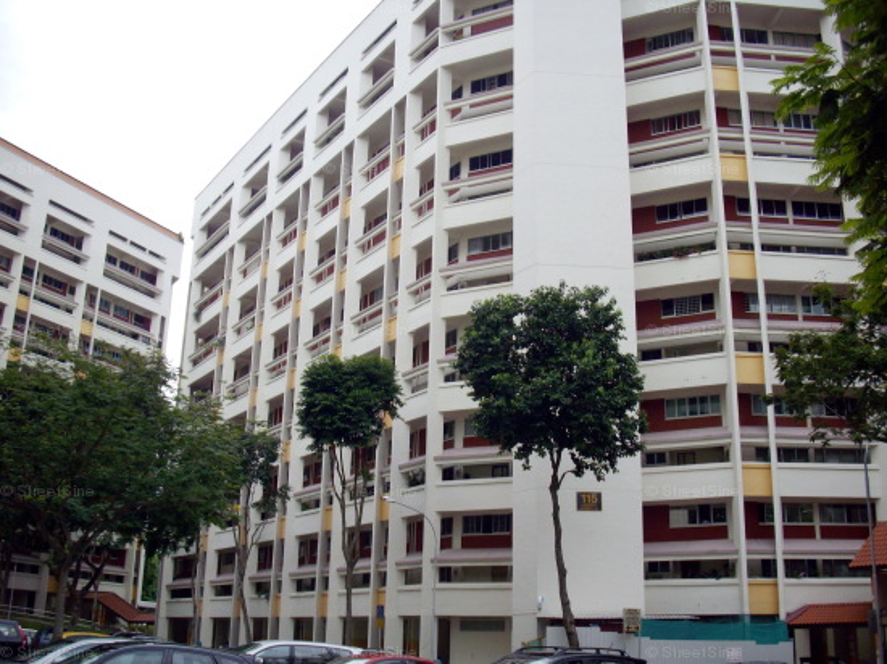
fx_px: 948
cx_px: 444
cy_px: 332
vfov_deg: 38.6
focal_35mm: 37
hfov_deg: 50.2
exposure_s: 1/125
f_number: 5.6
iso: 80
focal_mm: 6.2
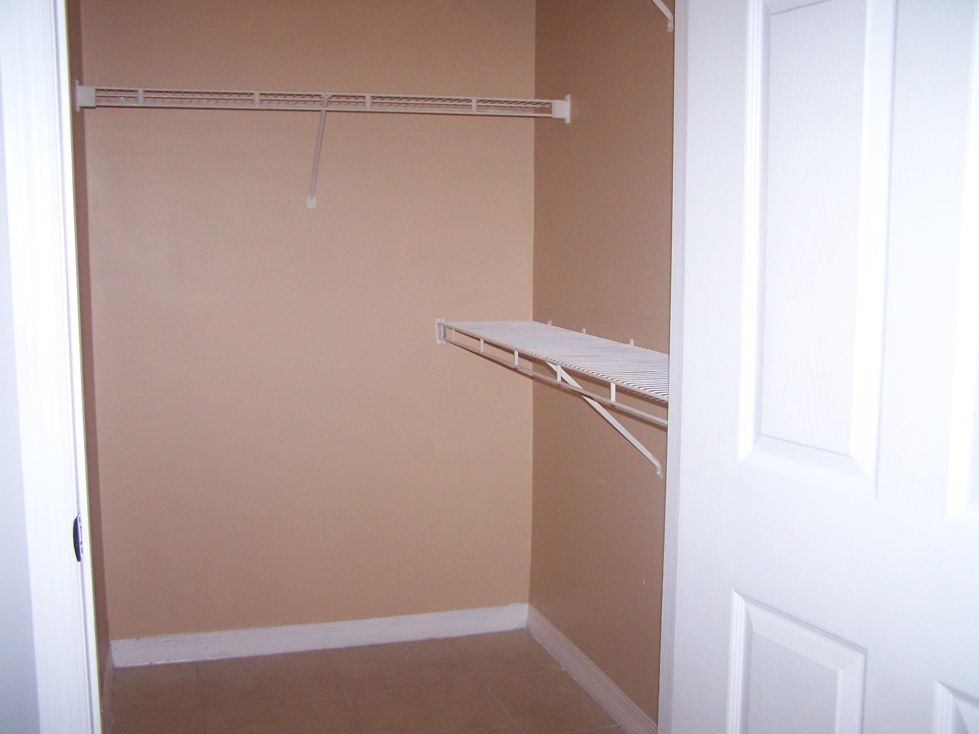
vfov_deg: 37.7
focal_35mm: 38
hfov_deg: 49.0
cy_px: 367
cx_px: 490
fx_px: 1075
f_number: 2.8
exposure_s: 1/60
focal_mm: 6.3
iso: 140
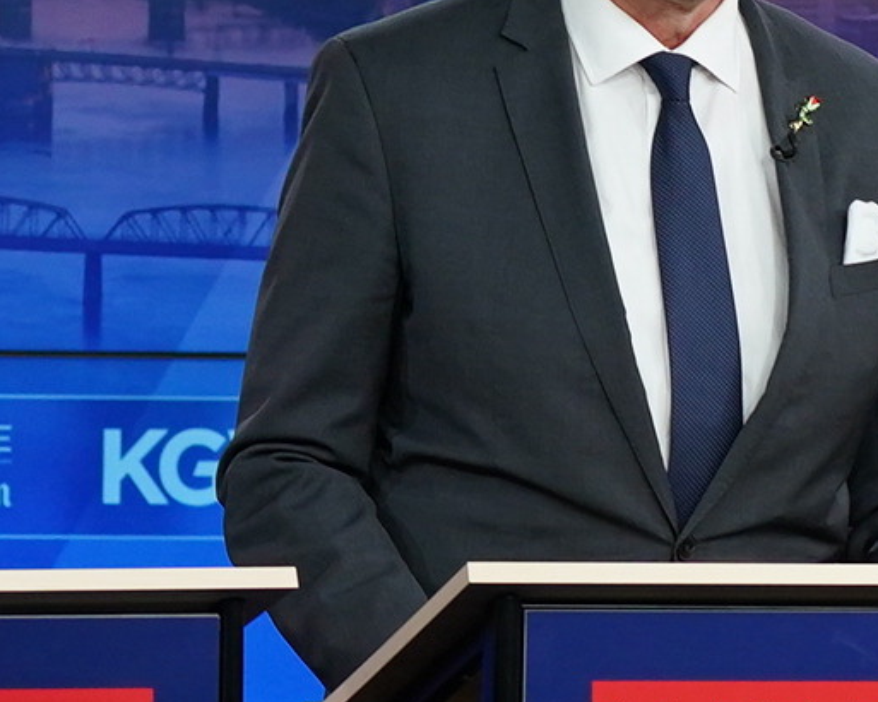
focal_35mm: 550
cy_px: 697
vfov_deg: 2.8
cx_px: 681
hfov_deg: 3.5
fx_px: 14287
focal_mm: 100
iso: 1000
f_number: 5.6
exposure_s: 1/100
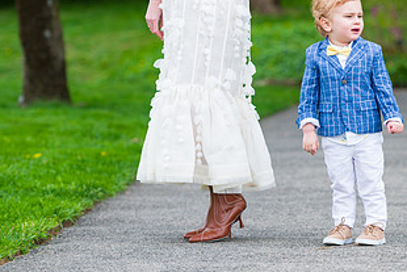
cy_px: 68
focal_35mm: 228
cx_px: 354
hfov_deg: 9.0
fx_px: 2579
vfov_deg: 6.0
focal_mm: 122
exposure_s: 1/500
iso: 200
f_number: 3.5
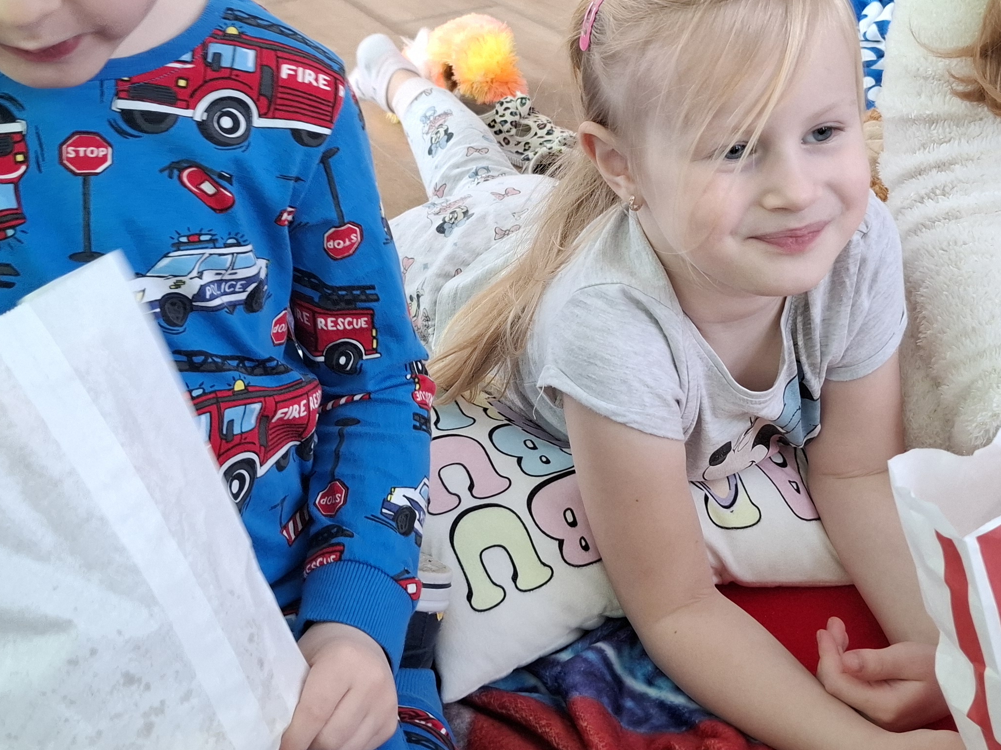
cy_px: 239
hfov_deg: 41.1
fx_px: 1330
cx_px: 587
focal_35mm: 46
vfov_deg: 31.2
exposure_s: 1/50
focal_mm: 5.54
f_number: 1.8
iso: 200
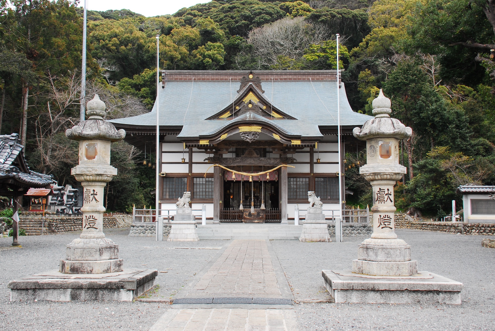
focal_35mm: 42
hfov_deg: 46.4
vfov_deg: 32.0
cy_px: 166
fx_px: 578
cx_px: 248
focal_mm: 28
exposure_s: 1/90
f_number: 5.6
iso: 200
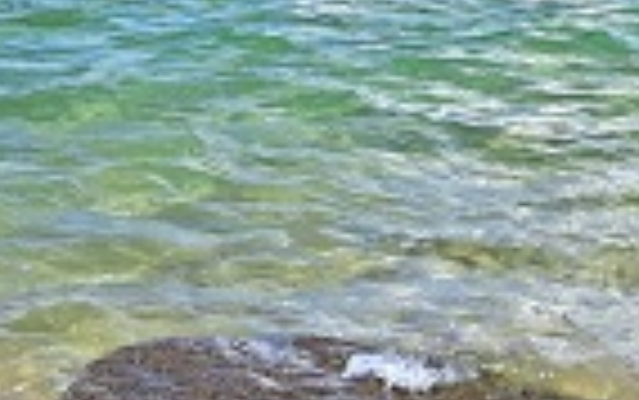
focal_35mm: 178
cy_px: -589
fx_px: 3102
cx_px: 32
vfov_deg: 6.9
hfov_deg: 11.7
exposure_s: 1/125
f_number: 8
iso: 200
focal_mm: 31
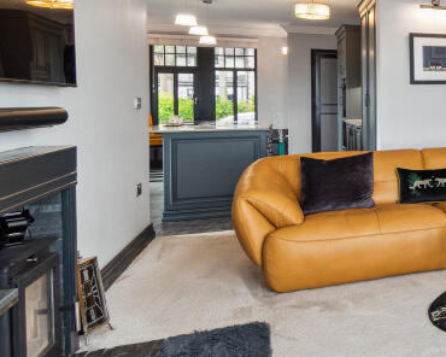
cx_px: 586
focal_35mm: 39
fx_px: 515
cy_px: 82
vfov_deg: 37.1
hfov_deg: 33.5
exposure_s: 1/8
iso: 320
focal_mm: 10
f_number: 9
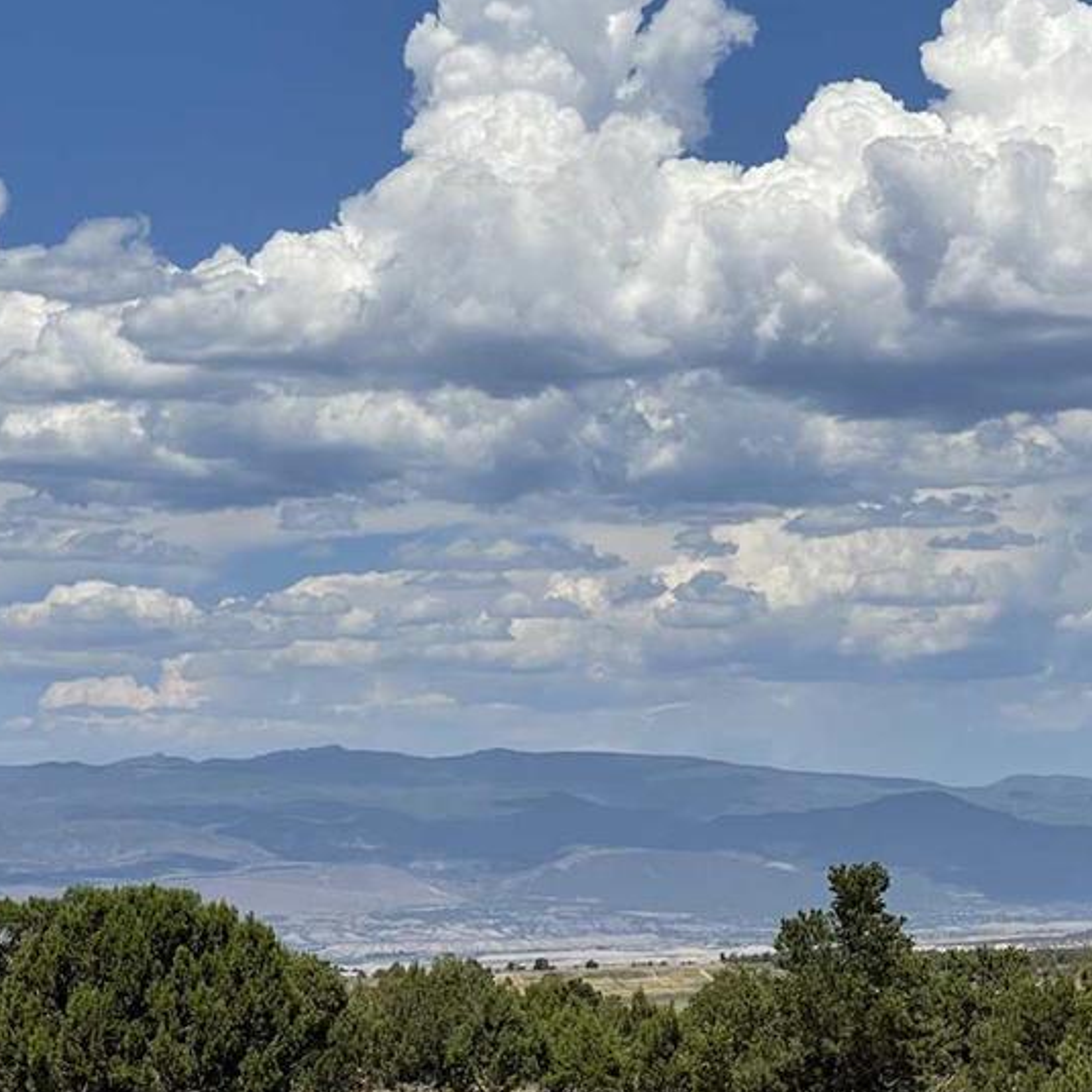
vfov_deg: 16.1
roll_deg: +1.9
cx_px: 577
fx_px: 3855
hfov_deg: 16.1
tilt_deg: +4.0
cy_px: 552
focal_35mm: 108
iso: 20
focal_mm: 7.5
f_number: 2.2
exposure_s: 1/2801
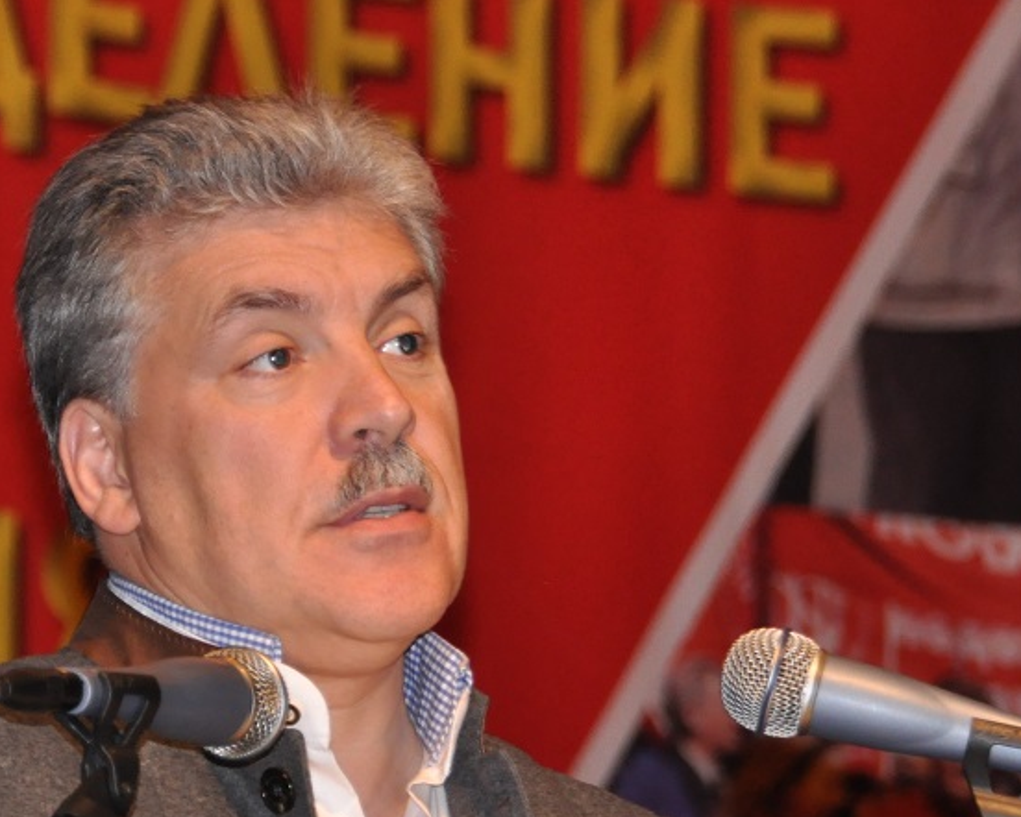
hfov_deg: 4.5
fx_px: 12877
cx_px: 284
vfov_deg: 3.6
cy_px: 759
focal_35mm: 426
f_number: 5.6
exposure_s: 1/60
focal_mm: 130
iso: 800
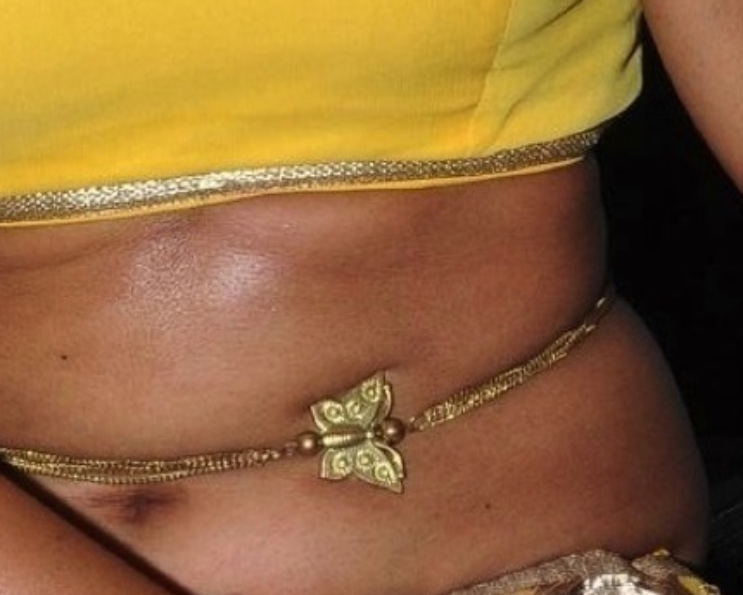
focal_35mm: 307
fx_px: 6751
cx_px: 214
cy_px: -218
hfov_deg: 6.3
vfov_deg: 5.0
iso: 500
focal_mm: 52
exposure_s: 1/125
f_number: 20
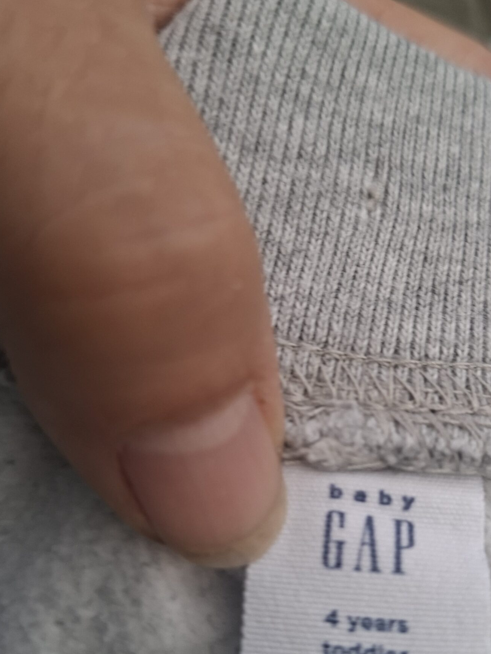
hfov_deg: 41.2
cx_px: 335
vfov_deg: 53.2
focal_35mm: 34
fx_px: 643
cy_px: 417
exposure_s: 1/100
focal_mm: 5.54
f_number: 1.8
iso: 50
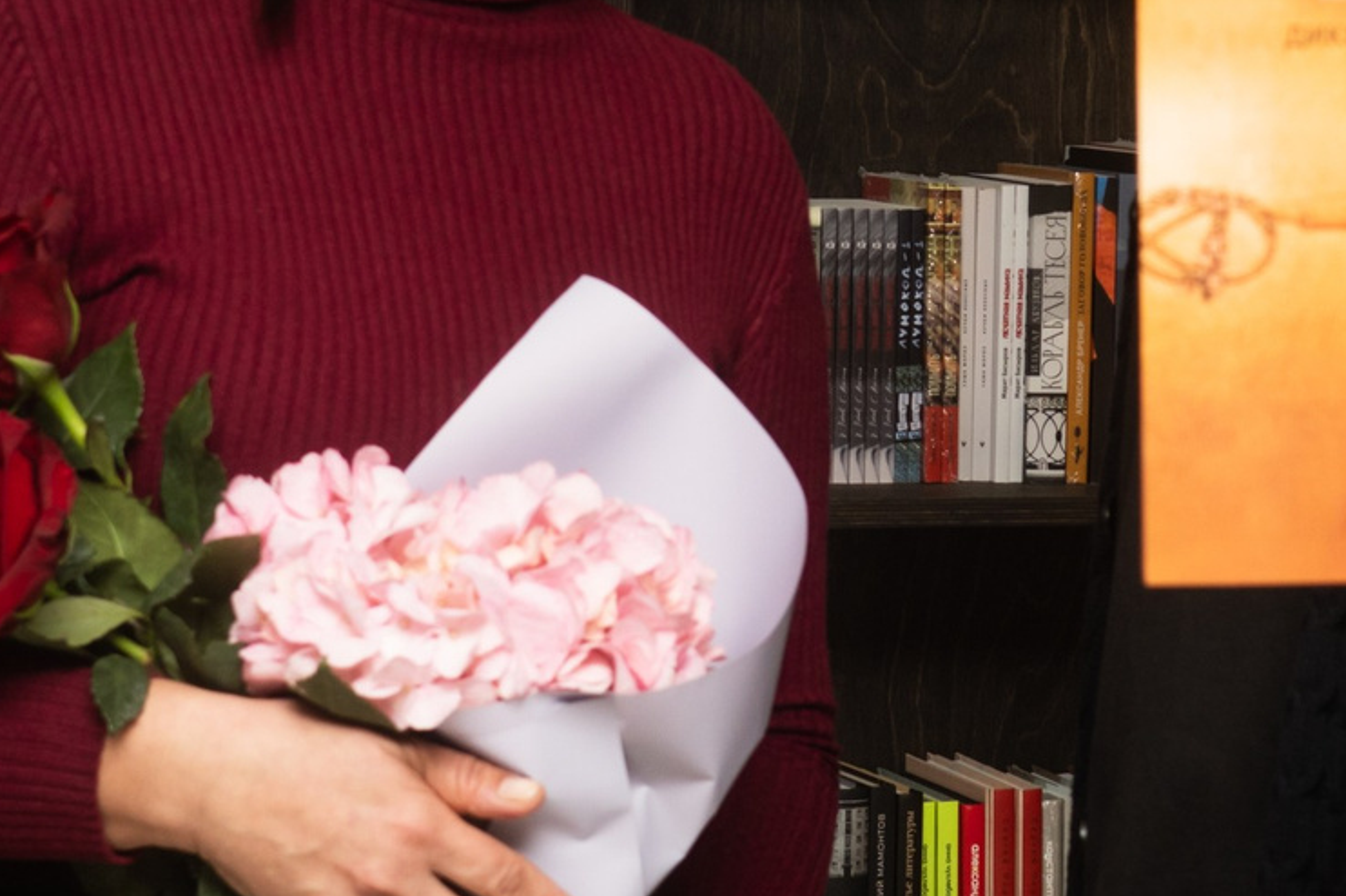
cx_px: 814
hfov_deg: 14.2
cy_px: 112
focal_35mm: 145
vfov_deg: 9.4
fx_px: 5419
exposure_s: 1/160
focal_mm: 28
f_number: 4.5
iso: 160
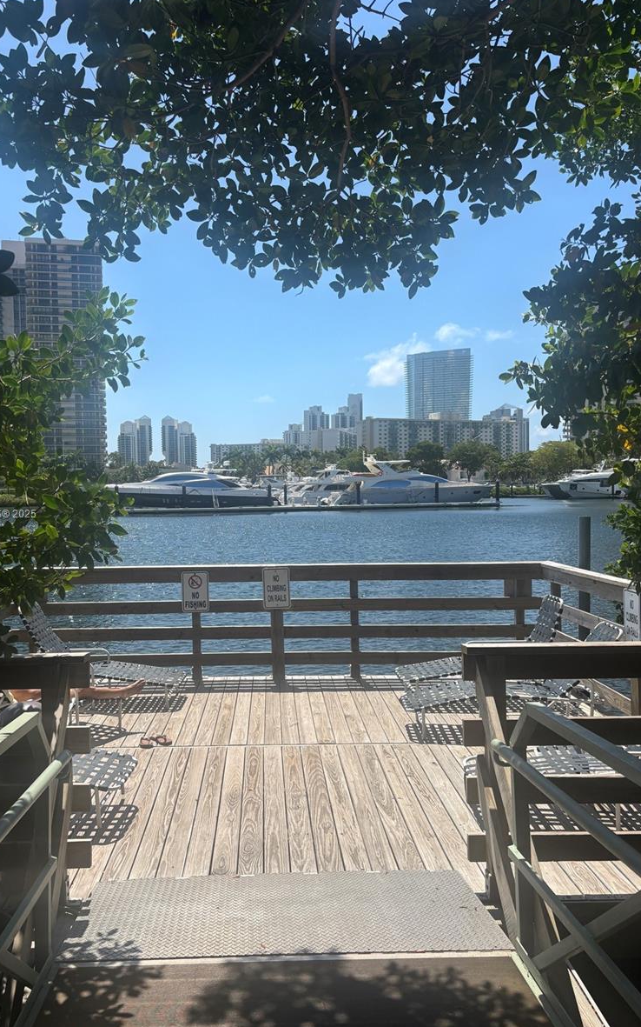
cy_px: 515
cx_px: 268
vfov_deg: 66.5
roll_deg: +0.2
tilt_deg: -1.9
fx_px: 783
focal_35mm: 28
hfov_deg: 44.4
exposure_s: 1/3650
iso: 50
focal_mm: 5.96
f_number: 1.6
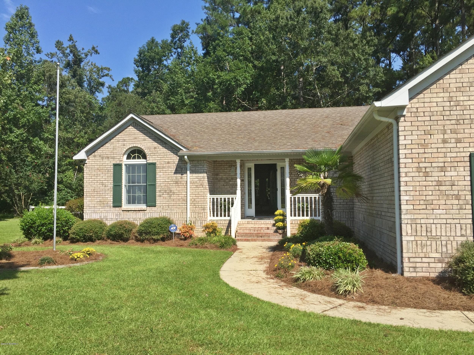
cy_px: 178
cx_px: 237
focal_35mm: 29
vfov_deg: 48.2
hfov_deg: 61.7
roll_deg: -2.0
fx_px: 397
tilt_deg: +3.6
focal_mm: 4.15
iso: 32
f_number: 2.2
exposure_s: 1/2326
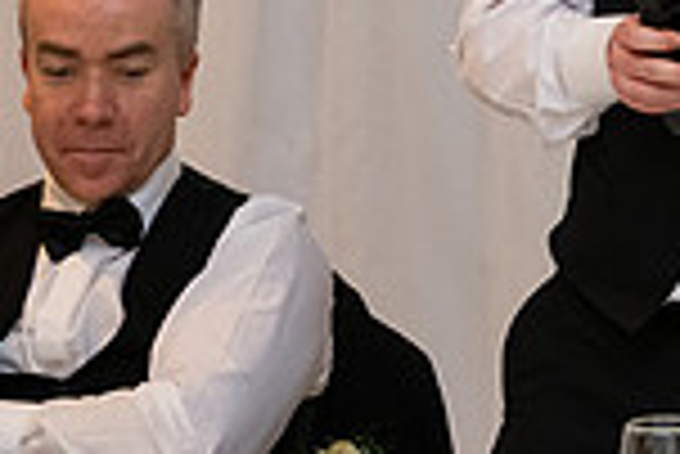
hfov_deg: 7.5
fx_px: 5067
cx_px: 1162
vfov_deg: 5.1
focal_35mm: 268
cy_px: -38
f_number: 3.5
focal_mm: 70
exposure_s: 1/160
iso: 1250
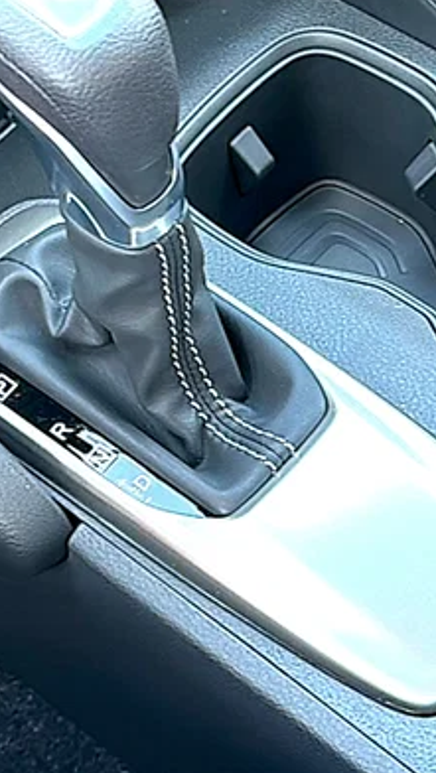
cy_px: 342
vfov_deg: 30.1
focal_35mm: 70
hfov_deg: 17.2
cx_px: 308
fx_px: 1436
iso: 125
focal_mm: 6.86
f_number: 1.78
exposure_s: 1/50
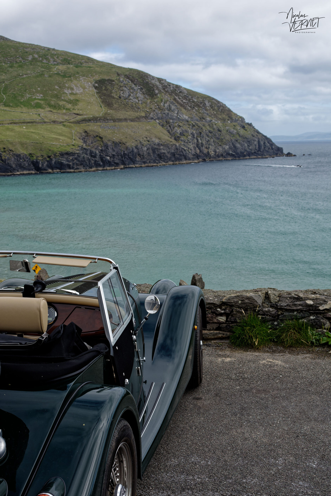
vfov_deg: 37.8
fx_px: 724
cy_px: 248
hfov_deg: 25.8
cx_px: 166
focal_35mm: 52
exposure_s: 1/500
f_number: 8
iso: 360
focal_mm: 35
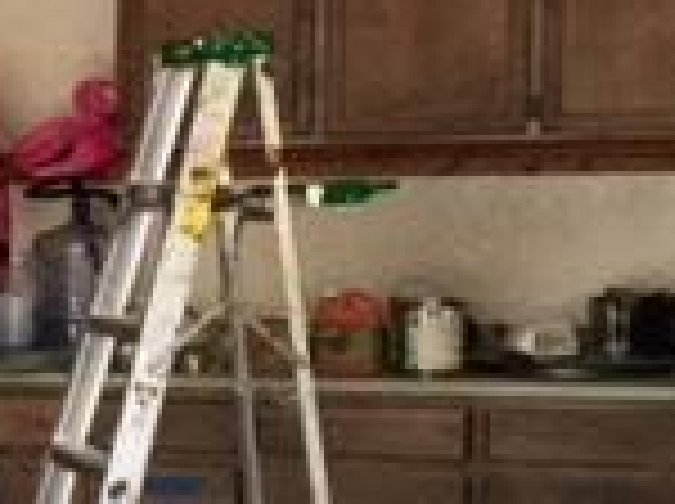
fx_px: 2414
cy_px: 405
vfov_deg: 11.9
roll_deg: +1.4
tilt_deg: -5.5
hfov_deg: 13.6
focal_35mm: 124
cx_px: -662
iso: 50
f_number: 2.2
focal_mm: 4.15
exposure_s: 1/30
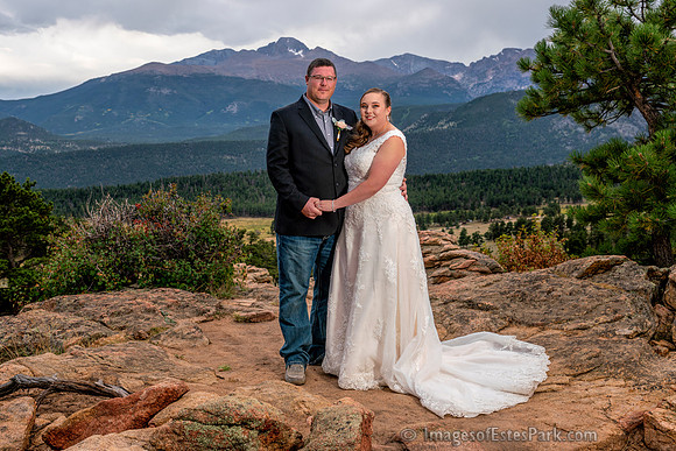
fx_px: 657
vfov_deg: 37.9
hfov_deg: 54.4
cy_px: 226
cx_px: 338
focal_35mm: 35
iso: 100
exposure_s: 1/80
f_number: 6.3
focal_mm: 35
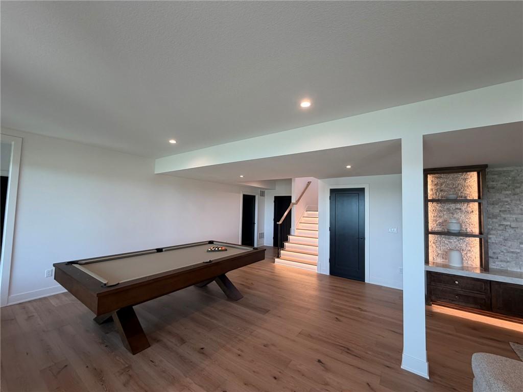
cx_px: 262
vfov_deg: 85.7
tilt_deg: +3.0
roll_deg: -0.7
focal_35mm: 14
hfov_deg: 102.1
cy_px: 196
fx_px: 212
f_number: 2.2
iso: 125
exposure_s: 1/120
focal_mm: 2.22
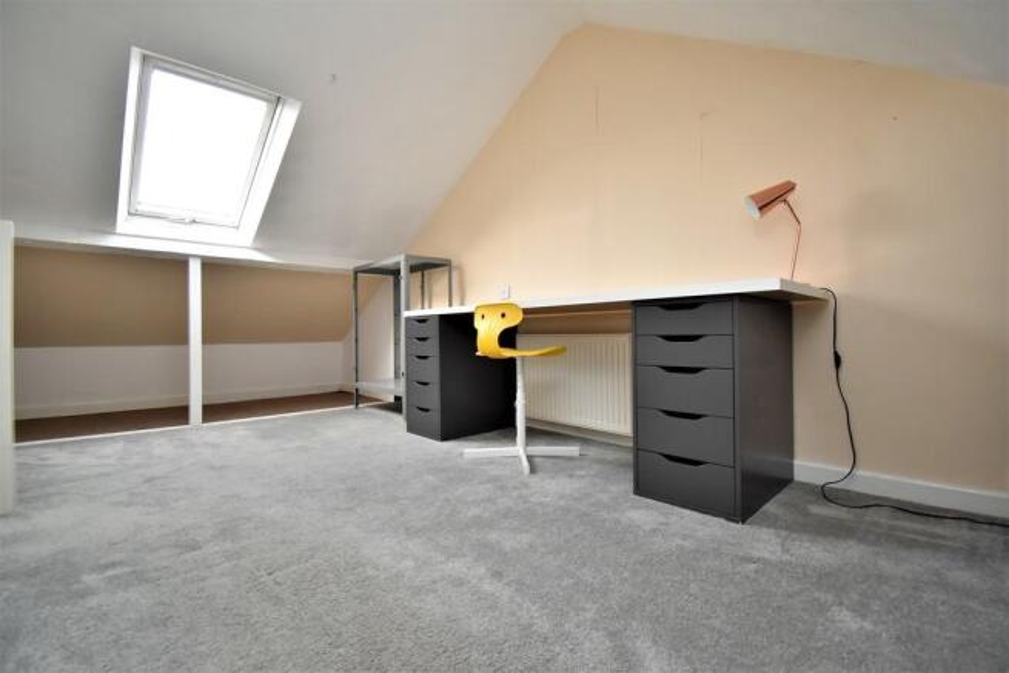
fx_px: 420
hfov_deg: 100.4
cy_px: 336
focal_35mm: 15
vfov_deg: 77.4
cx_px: 504
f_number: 4.5
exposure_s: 1/125
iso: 800
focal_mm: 10
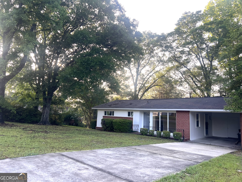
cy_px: 91
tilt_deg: +6.7
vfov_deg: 53.1
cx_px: 121
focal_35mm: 26
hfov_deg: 67.3
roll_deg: -2.3
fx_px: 182
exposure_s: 1/302
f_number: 1.5
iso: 50
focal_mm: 5.7
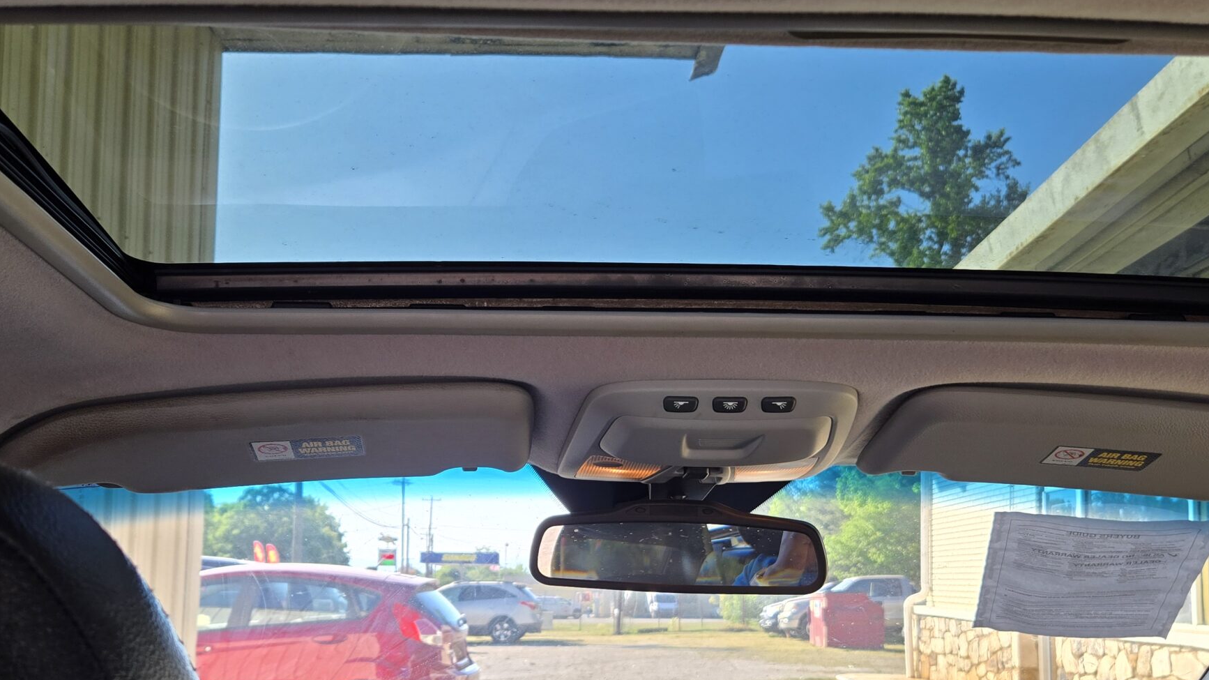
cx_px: 600
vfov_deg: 31.7
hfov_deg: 54.0
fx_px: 1186
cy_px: 462
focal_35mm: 37
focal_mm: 5.4
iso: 25
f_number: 1.8
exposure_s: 1/230
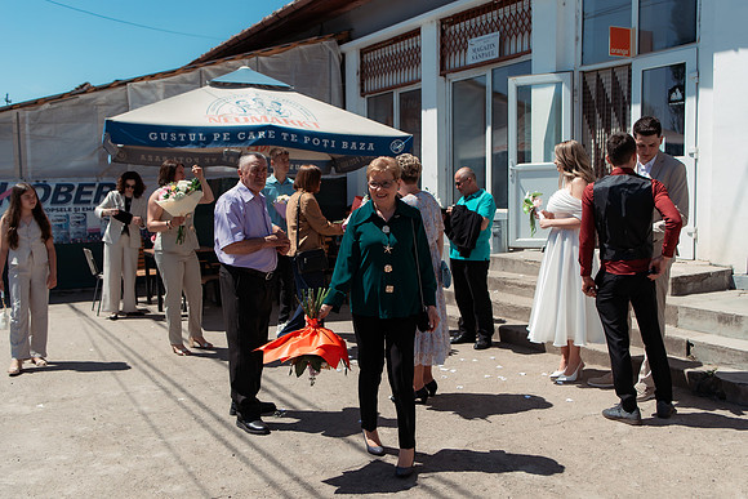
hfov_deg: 54.4
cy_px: 250
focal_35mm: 35
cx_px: 374
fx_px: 727
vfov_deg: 37.9
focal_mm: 35
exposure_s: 1/2000
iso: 125
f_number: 3.5
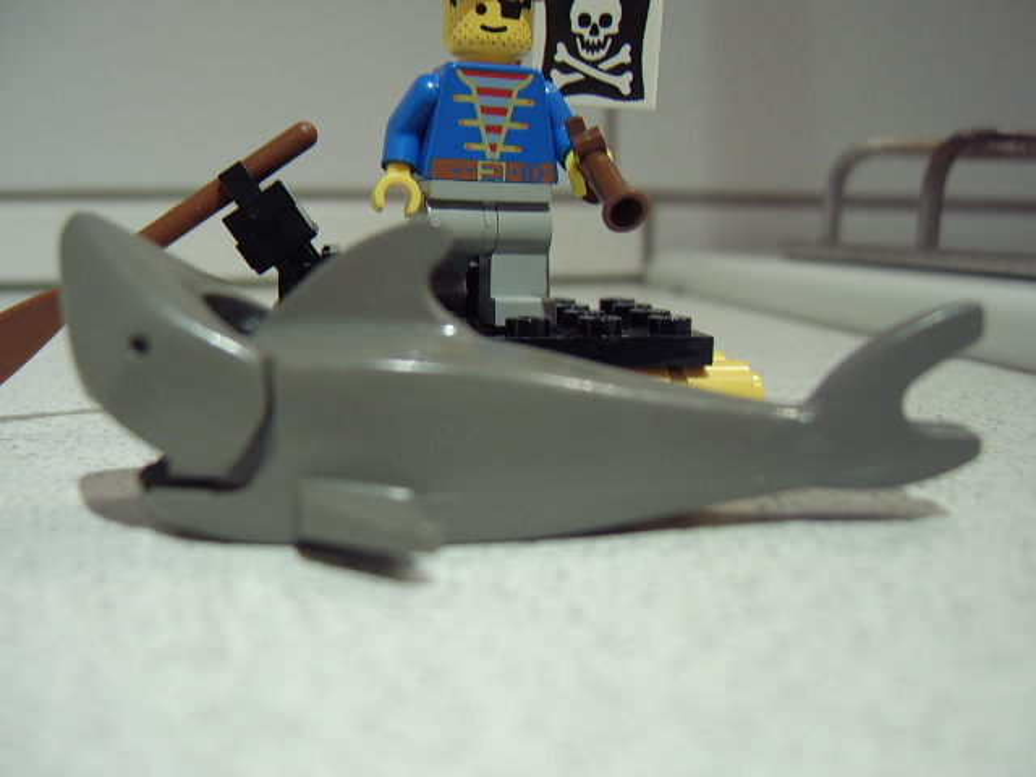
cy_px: 388
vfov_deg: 45.4
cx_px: 518
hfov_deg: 58.4
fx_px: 928
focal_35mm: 31
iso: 100
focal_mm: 8.13
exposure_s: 1/8
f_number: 2.7
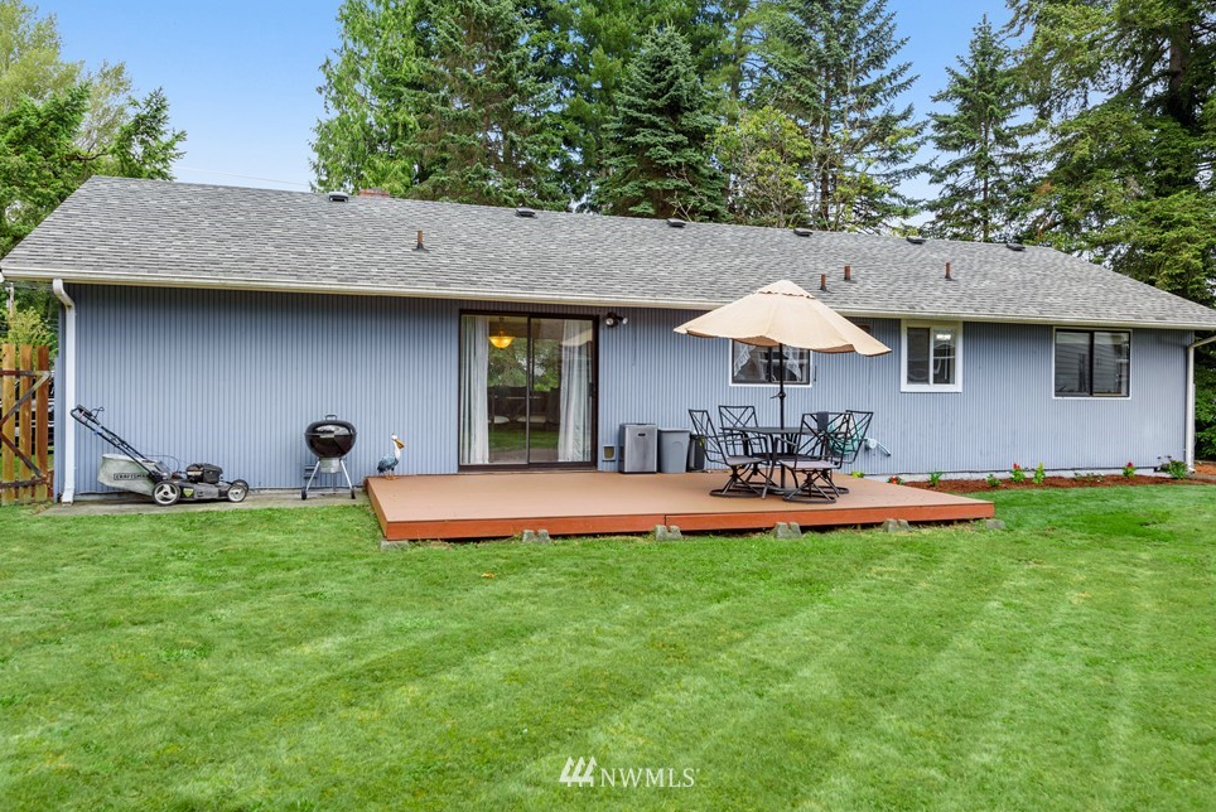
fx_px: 913
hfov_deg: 67.3
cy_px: 363
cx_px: 630
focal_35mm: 27
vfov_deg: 47.9
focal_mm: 24
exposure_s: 1/100
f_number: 8
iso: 200
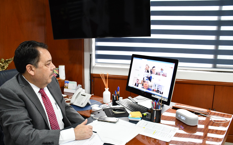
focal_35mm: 31
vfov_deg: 40.6
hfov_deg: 61.2
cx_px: 117
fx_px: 197
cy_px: 78
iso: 2800
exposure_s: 1/125
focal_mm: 20
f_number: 3.5
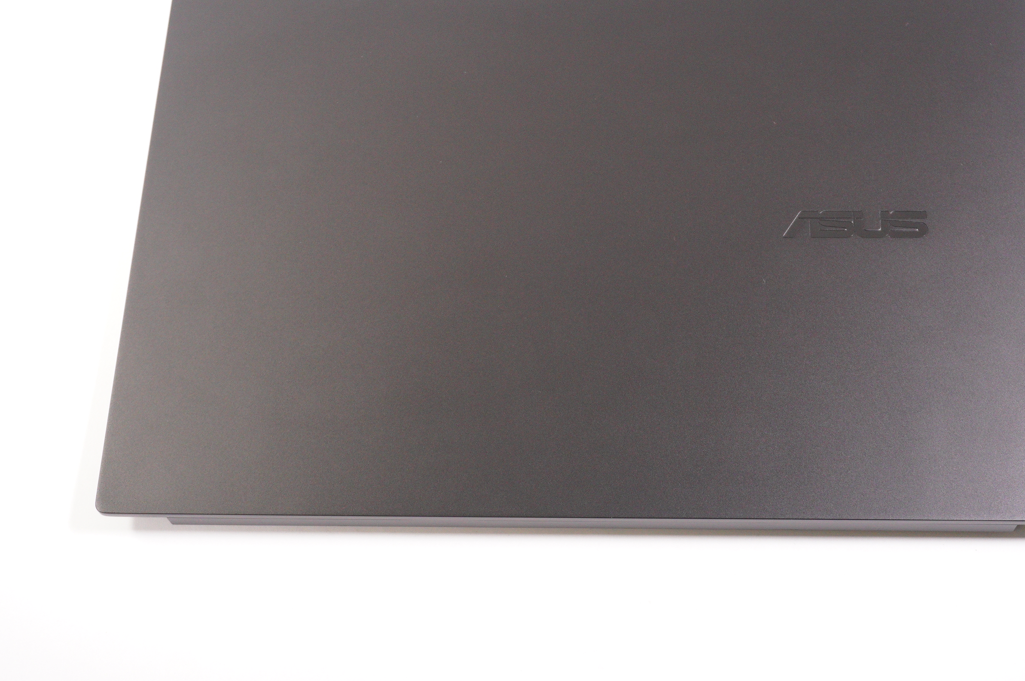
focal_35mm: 59
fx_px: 1668
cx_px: 583
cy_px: 253
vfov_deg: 23.0
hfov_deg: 34.1
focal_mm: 31
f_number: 5.6
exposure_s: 1/200
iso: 2000
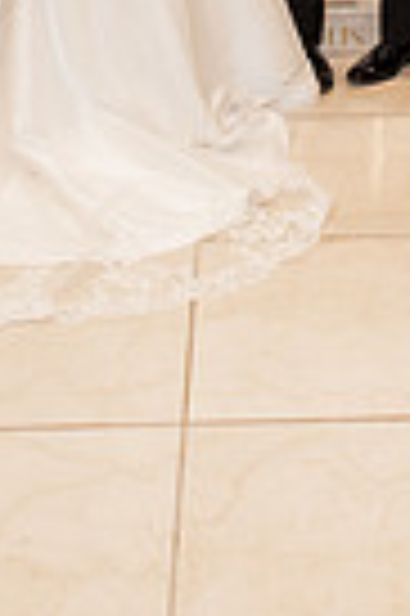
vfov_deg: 22.5
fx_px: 1353
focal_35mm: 79
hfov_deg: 17.2
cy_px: -220
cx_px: 239
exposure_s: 1/125
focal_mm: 24
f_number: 4.5
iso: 800
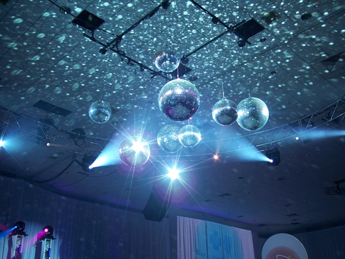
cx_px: 172
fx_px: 389
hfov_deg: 47.9
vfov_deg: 36.8
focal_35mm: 39
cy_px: 130
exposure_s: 1/30
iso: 140
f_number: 3.4
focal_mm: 8
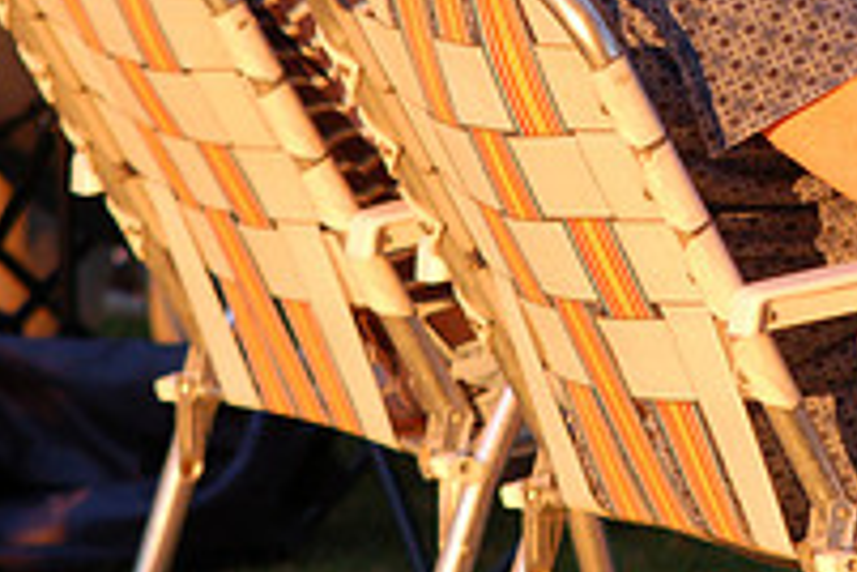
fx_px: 13912
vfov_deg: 2.4
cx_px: 993
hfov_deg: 3.5
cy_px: -34
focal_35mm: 584
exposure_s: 1/100
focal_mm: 135
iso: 200
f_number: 4.5
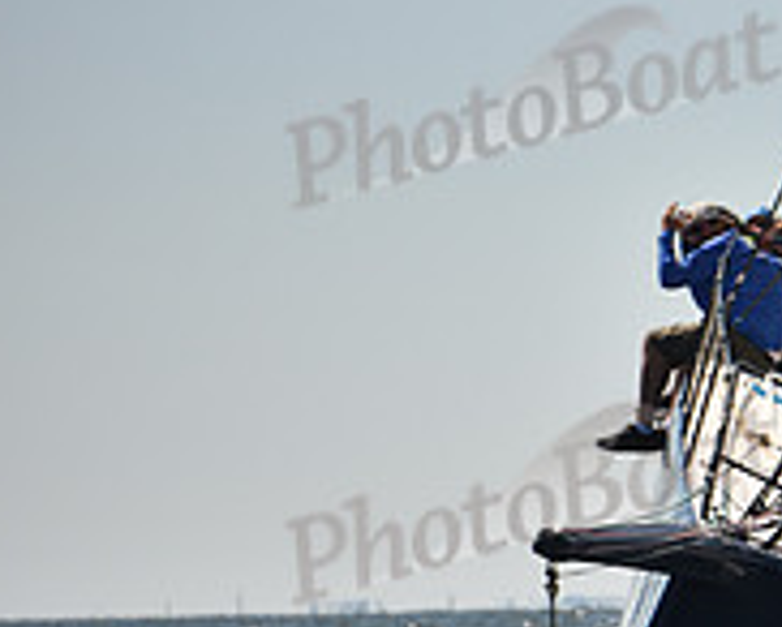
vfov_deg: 3.1
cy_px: 655
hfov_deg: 3.8
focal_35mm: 508
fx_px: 11770
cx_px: 1117
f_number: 4.5
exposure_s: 1/1000
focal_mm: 170
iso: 250
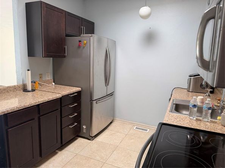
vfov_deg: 56.8
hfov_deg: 71.6
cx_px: 112
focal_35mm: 24
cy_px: 84
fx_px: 156
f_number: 1.78
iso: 200
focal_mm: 6.76
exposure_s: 1/101
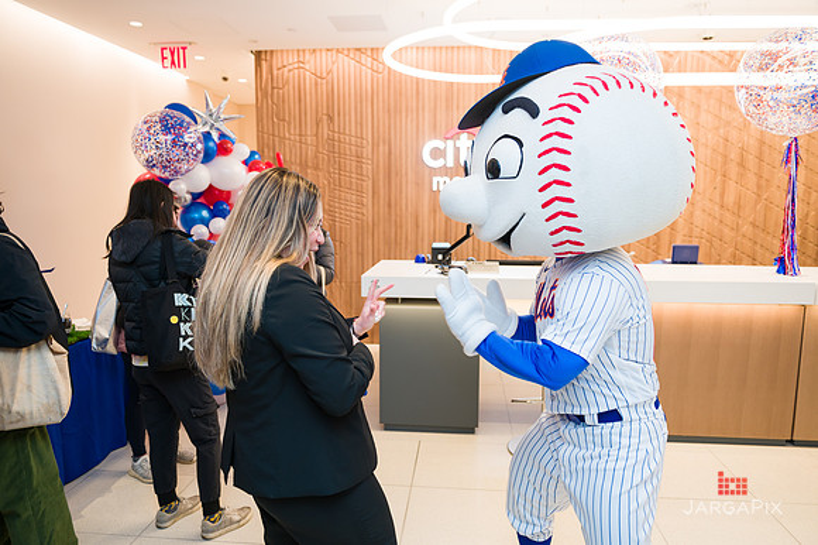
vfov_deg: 49.5
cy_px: 272
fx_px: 590
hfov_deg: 69.4
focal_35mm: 26
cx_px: 409
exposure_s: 1/200
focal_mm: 26
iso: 400
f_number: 4
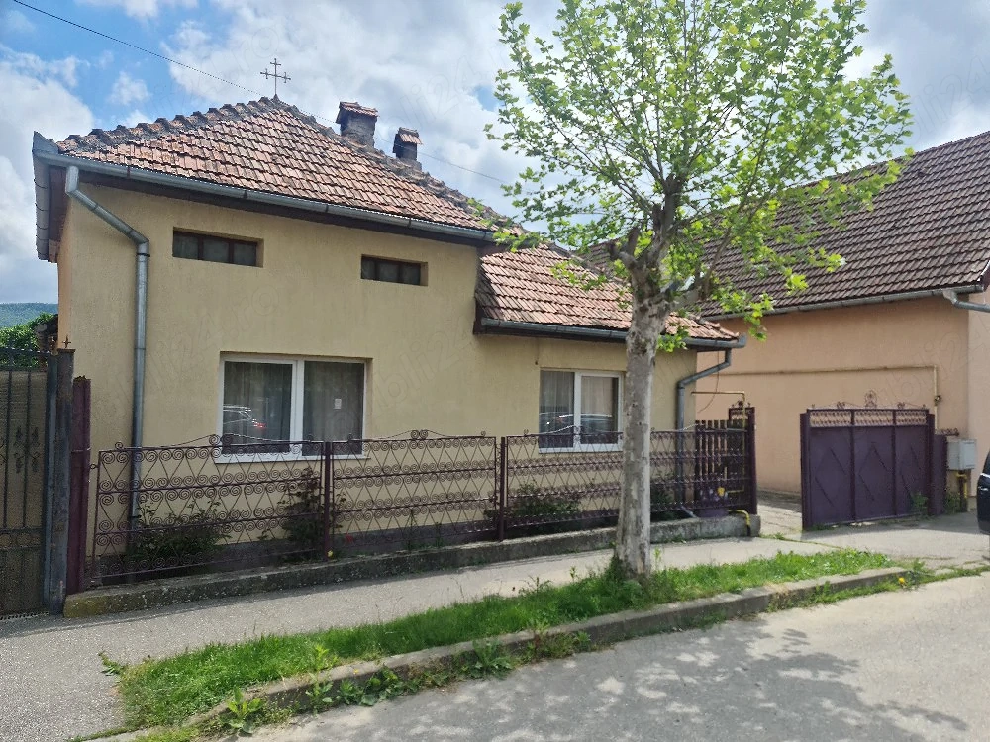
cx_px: 495
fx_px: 715
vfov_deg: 54.9
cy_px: 371
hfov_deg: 69.4
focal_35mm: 25
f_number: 1.8
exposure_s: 1/1000
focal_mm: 7
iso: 50
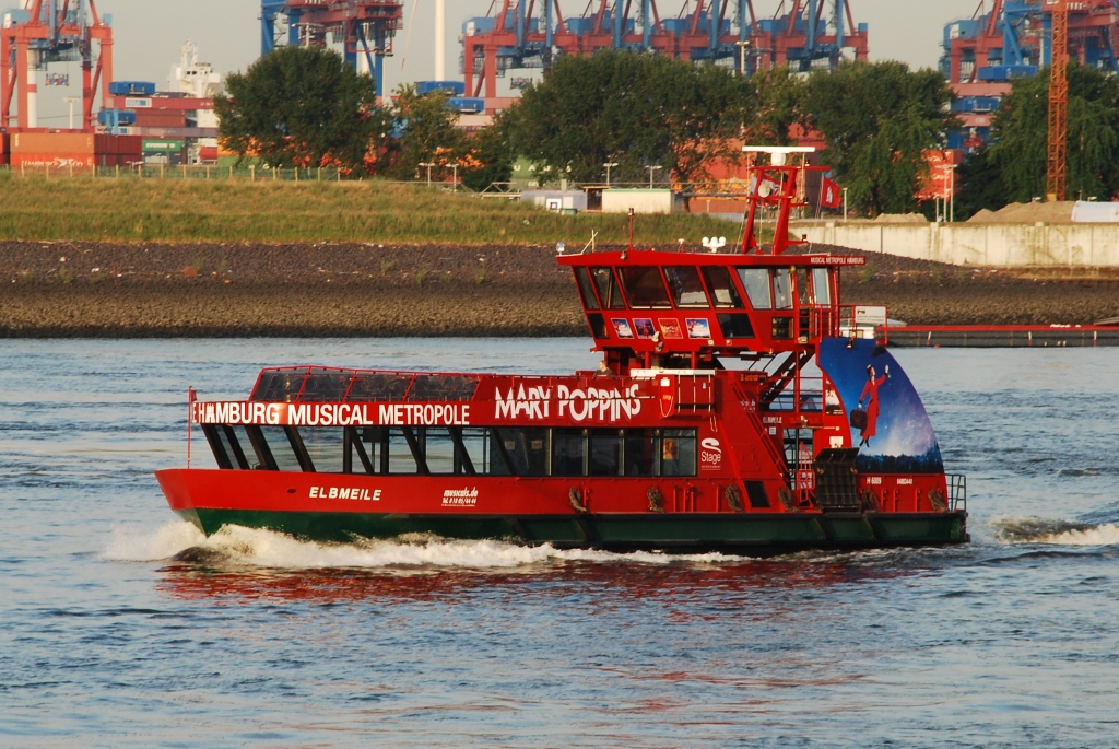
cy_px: 374
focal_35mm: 202
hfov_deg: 10.1
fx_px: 6301
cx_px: 560
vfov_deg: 6.8
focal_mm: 135
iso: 200
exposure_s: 1/125
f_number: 8
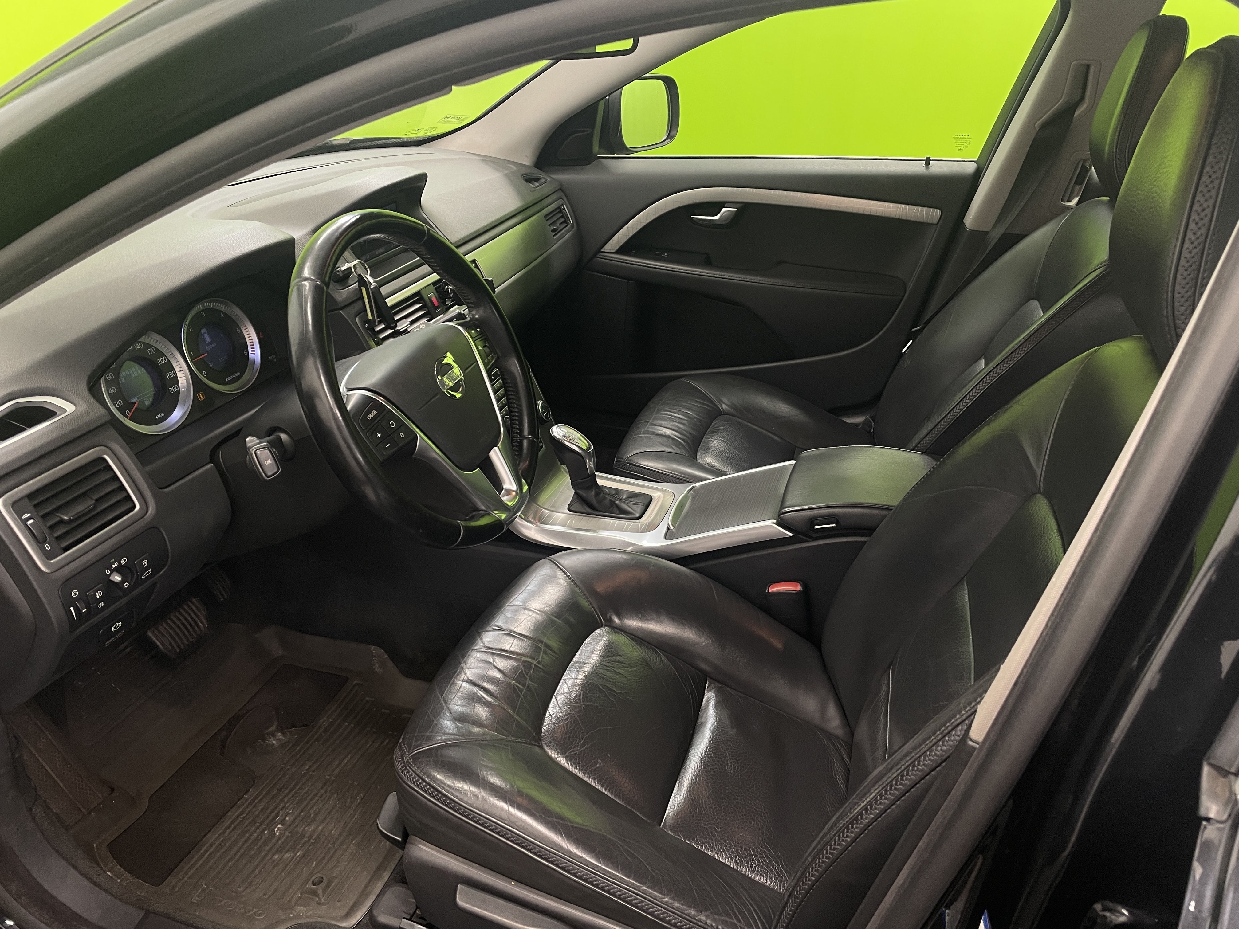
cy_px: 464
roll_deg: -0.9
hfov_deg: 67.3
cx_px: 620
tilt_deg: -26.8
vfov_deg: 53.1
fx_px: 931
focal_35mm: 26
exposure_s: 1/50
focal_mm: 4.2
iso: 125
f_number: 1.6
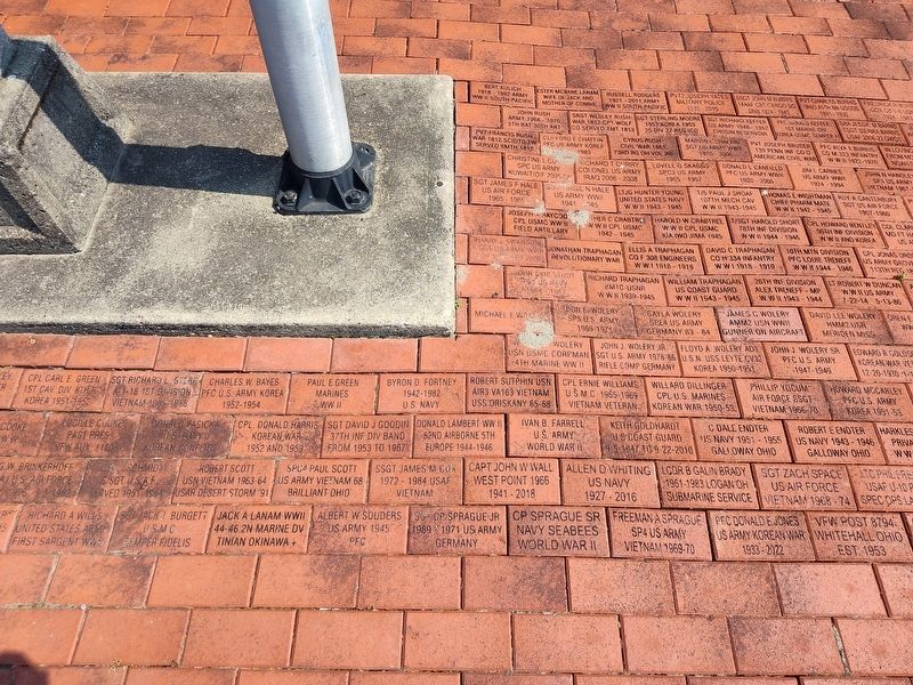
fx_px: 607
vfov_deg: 58.9
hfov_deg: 73.9
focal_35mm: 23
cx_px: 456
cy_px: 342
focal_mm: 5.56
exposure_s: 1/968
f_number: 1.8
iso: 100
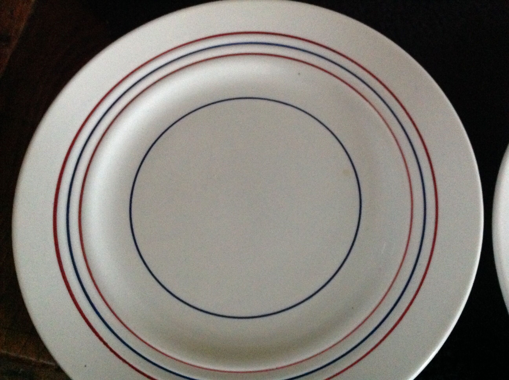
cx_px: 254
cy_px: 190
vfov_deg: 40.6
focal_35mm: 35
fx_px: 514
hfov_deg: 52.7
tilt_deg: -71.8
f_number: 2.4
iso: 640
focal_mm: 4.28
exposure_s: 1/15
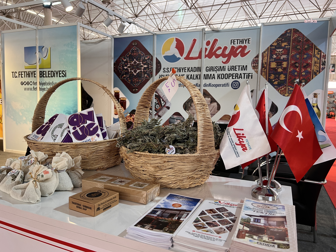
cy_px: 126
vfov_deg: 53.1
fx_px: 252
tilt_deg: -5.5
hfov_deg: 67.3
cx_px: 168
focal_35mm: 26
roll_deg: -2.2
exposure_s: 1/50
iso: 80
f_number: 1.5
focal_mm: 5.7
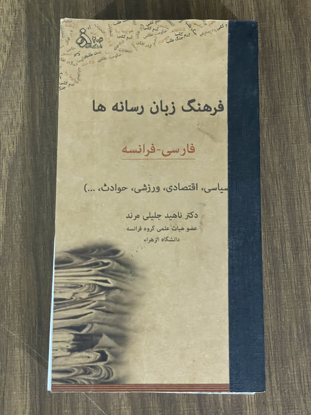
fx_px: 623
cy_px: 208
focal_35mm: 52
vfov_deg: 36.8
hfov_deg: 28.0
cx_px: 156
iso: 1000
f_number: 2
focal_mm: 6
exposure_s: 1/35
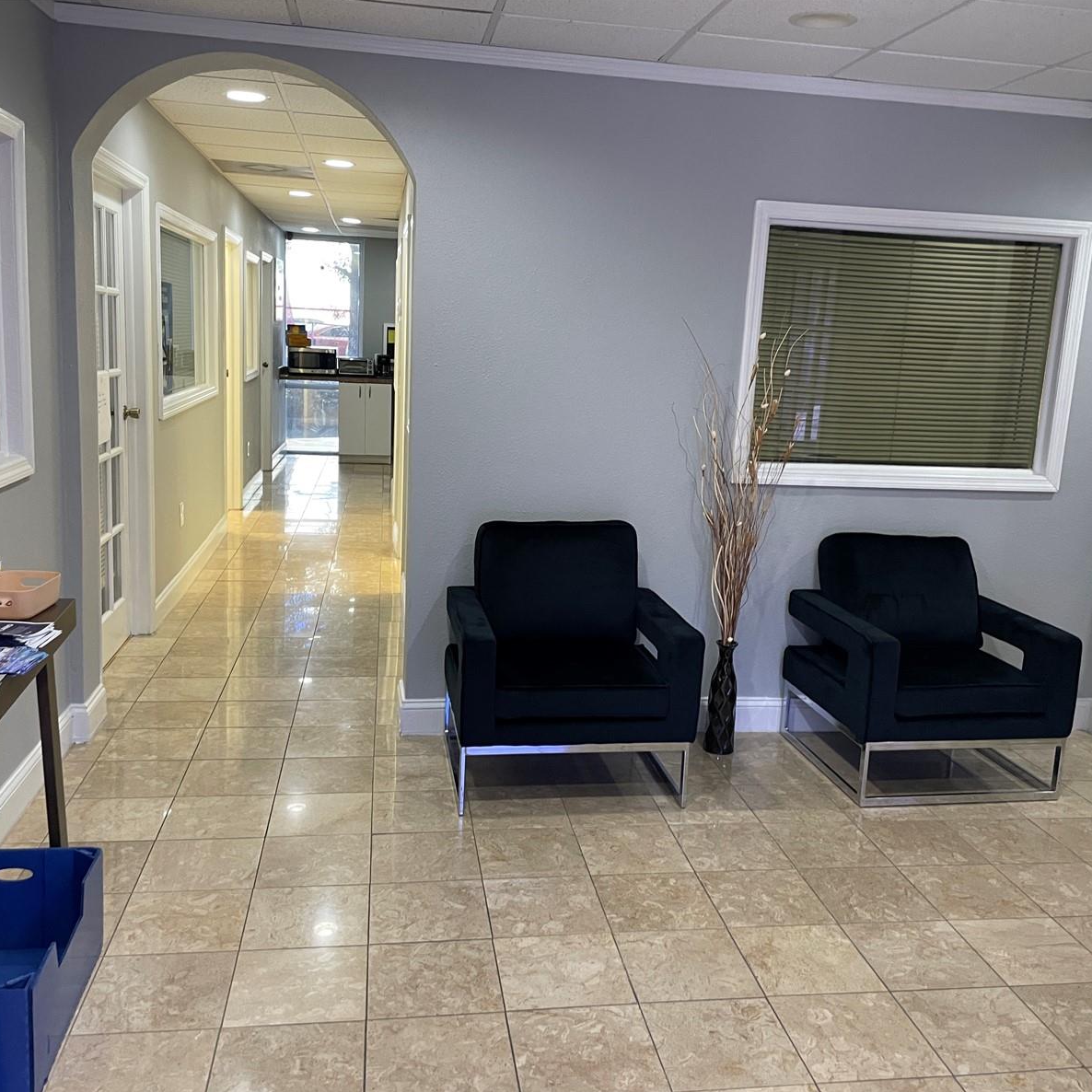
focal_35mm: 31
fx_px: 1106
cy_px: 549
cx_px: 555
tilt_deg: -12.2
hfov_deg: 52.5
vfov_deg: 52.5
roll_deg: -2.5
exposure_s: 1/60
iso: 160
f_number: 1.6
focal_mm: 4.2
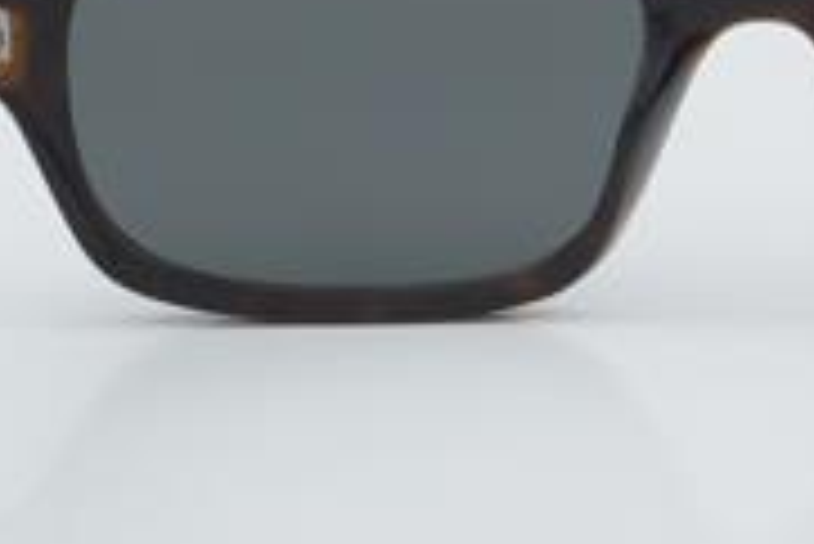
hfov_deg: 11.2
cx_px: 769
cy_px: 99
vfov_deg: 7.5
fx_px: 4121
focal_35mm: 182
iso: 100
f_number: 32
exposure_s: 1/3
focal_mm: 55
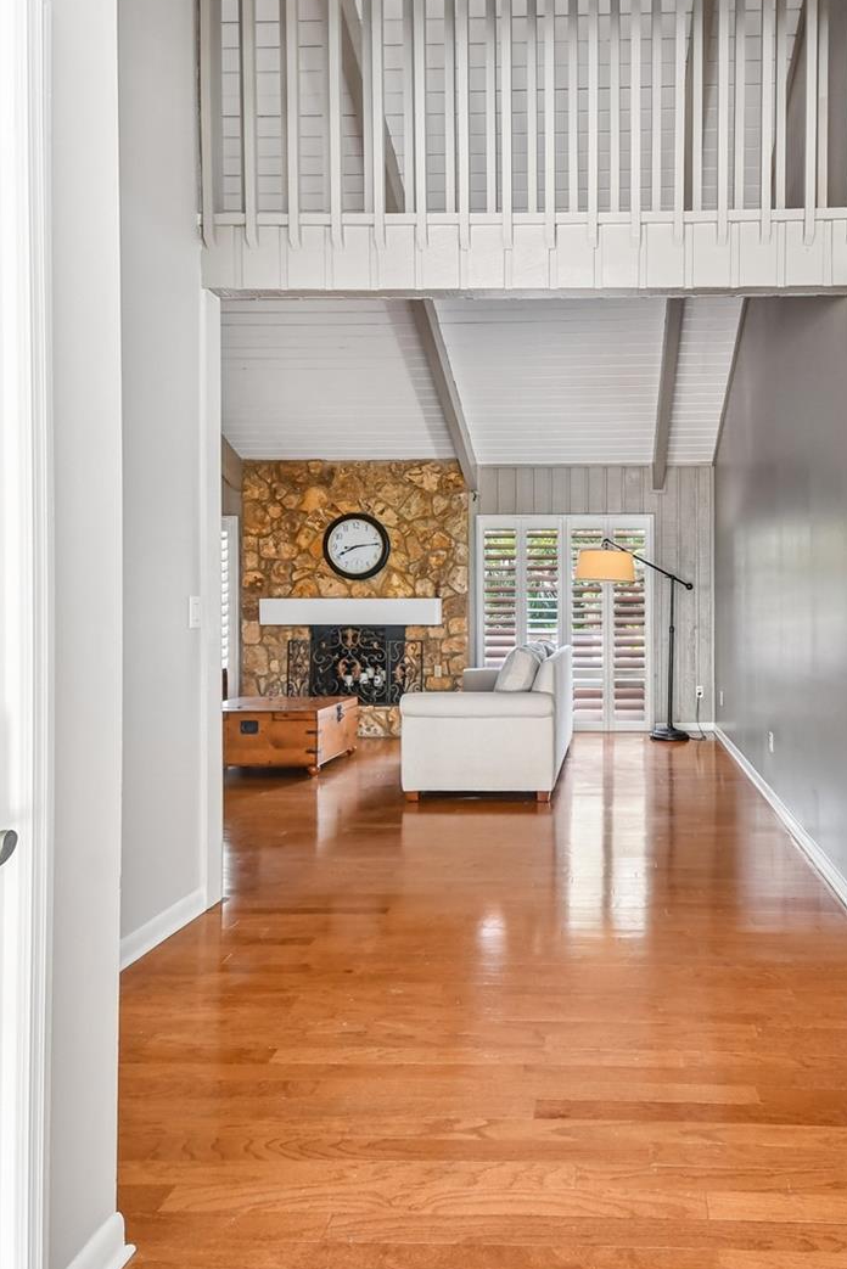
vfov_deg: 76.1
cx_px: 542
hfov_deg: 54.4
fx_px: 811
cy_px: 630
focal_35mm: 23
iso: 100
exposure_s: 1/6
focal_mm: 10
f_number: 8
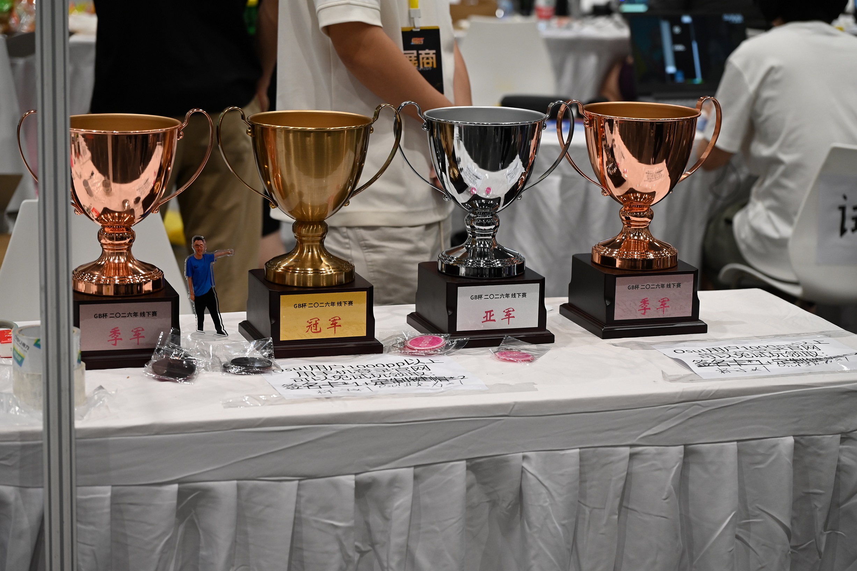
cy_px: 286
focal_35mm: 85
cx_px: 428
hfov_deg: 23.9
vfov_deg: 16.1
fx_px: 2023
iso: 1000
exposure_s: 1/125
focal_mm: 85
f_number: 4
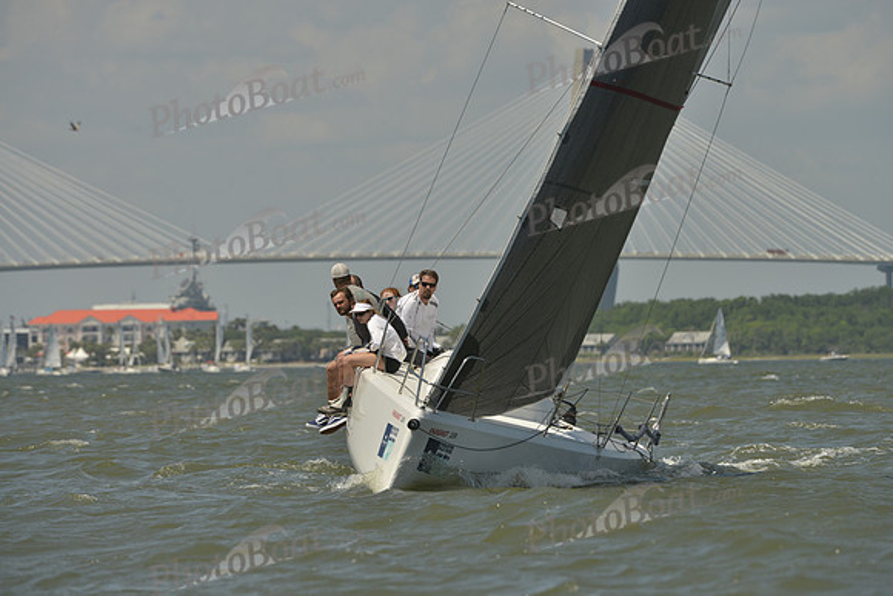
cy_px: 298
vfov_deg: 3.4
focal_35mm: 400
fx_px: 9924
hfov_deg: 5.2
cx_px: 446
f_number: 9
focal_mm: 400
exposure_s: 1/1250
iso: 280
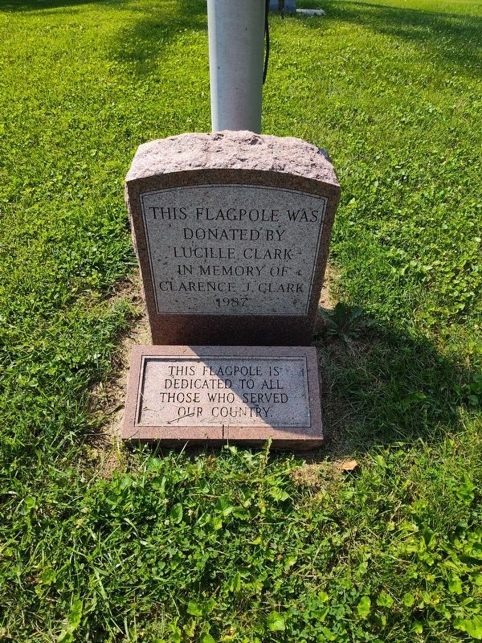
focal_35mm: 23
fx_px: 427
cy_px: 322
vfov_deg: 73.9
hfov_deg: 58.9
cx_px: 241
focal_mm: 5.56
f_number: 1.8
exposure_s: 1/669
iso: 100
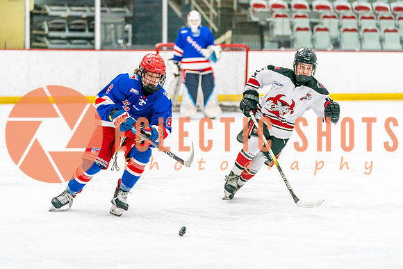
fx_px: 1598
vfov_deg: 9.6
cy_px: 121
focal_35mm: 143
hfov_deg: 14.4
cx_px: 185
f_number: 2.8
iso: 3200
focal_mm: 120
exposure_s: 1/1250
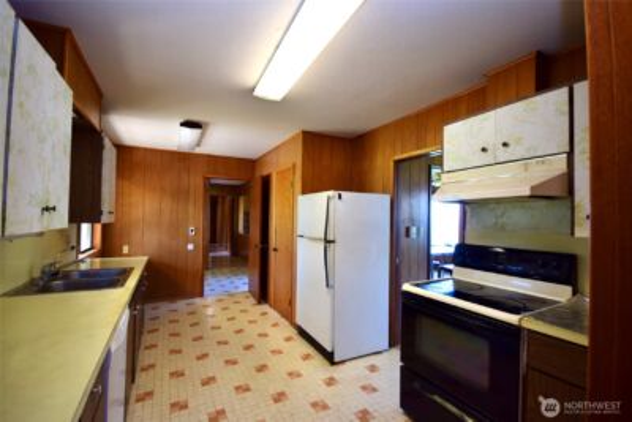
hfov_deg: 100.4
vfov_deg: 77.4
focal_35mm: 15
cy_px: 211
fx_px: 263
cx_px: 316
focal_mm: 10
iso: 400
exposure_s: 1/60
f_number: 4
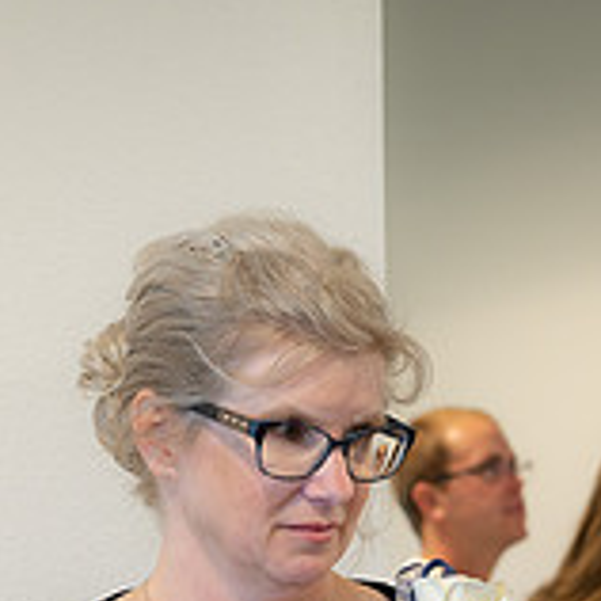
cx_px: 673
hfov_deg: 11.5
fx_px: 2946
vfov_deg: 11.4
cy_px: 694
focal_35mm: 150
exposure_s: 1/125
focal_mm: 48
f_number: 3.2
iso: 640
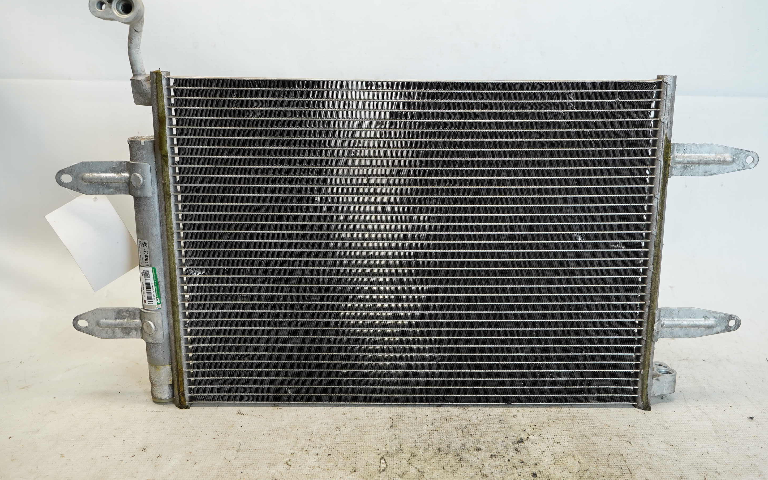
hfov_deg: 54.0
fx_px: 753
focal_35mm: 36
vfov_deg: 35.3
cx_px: 398
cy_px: 242
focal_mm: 23
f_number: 4
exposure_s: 1/160
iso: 640
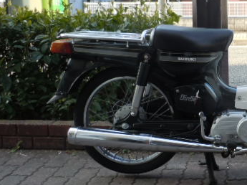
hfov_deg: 34.6
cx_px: 226
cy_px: 72
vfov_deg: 27.9
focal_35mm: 52
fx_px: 371
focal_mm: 5
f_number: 3.7
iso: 100
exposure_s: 1/80
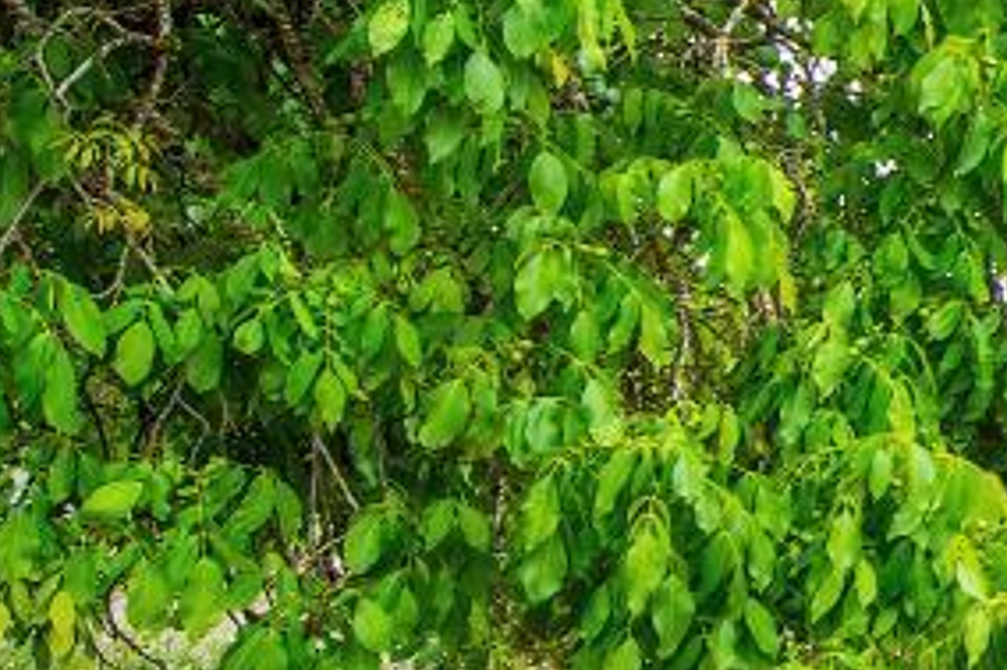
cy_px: 323
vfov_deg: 12.3
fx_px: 3103
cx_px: 2301
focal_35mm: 111
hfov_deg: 13.9
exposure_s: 1/200
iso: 100
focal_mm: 14
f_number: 7.1
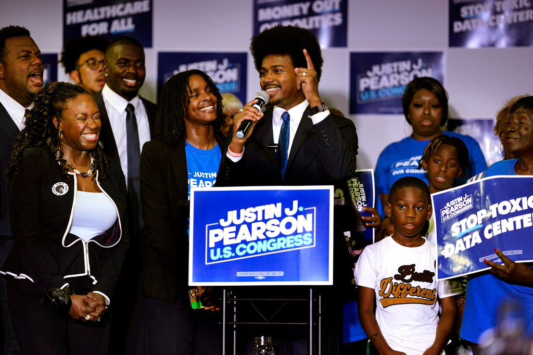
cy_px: 178
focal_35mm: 135
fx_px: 1998
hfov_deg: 15.2
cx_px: 266
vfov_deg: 10.2
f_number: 1.8
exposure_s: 1/250
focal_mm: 135
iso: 800
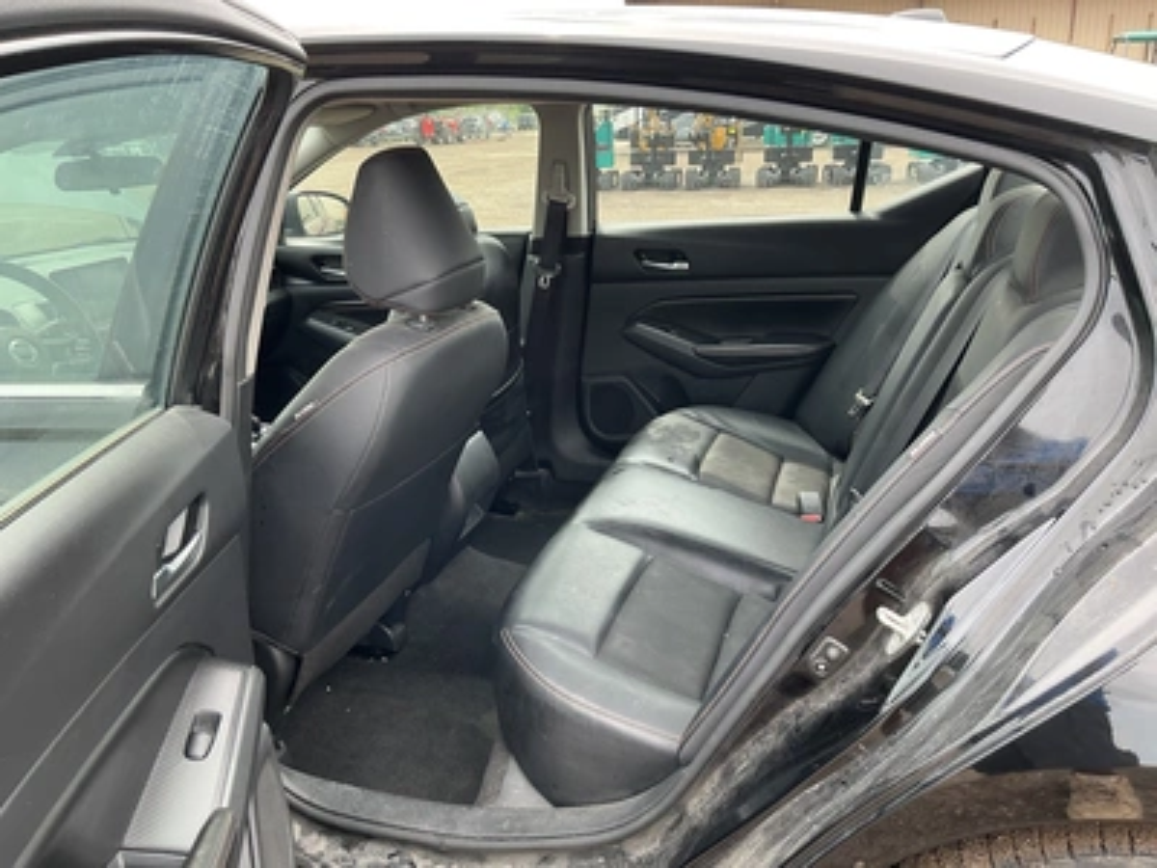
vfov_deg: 49.7
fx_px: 936
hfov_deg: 63.4
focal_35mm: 28
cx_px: 578
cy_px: 434
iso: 20
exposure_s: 1/123
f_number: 1.8
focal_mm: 3
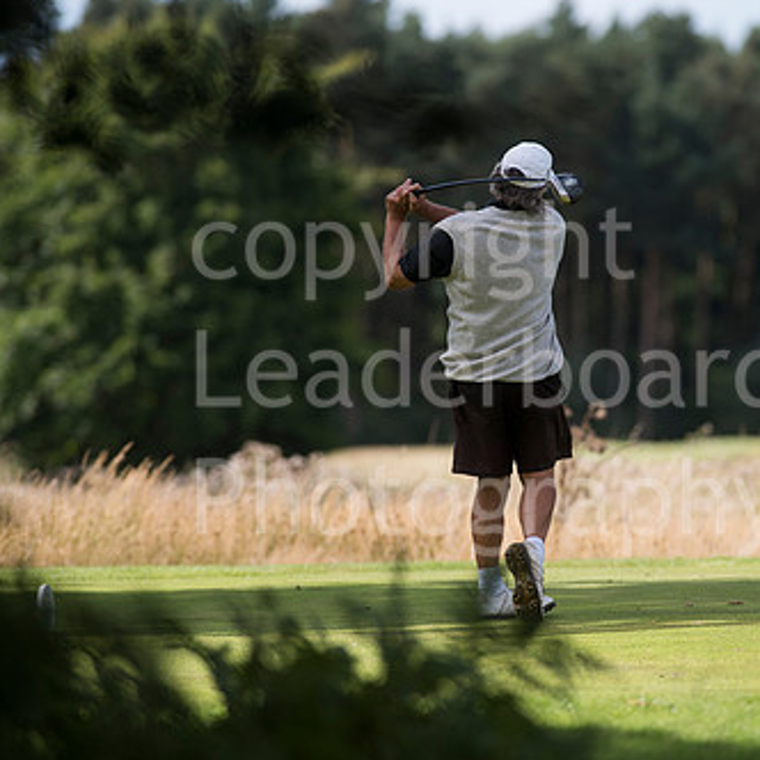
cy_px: 390
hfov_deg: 3.9
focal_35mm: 446
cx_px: 492
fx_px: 11078
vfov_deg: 3.9
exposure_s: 1/2000
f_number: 5.6
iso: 320
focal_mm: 300
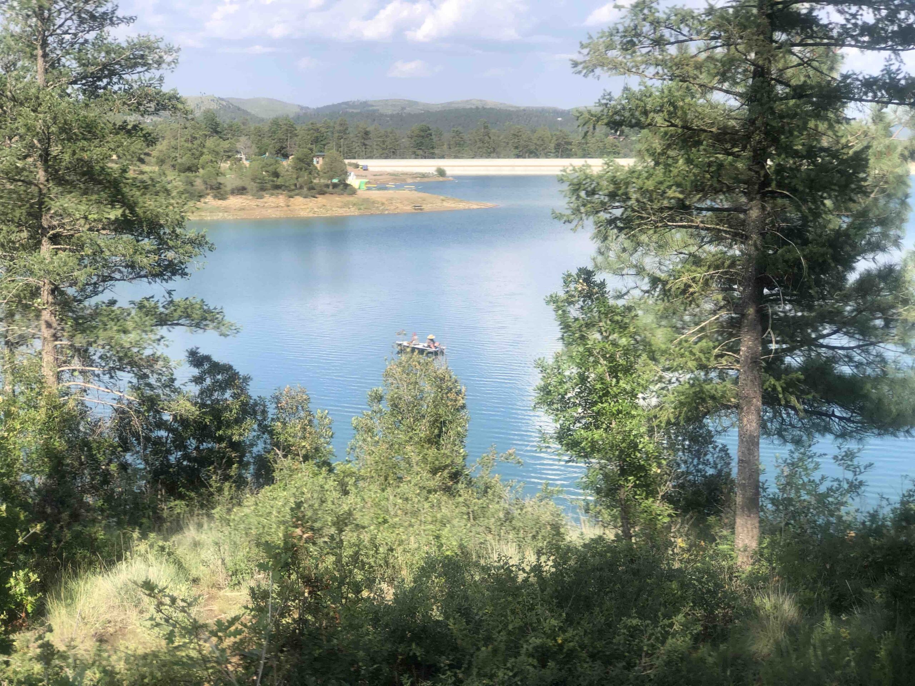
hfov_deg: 33.8
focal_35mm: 57
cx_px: 458
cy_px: 343
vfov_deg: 25.7
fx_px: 1507
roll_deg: +0.3
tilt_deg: -8.2
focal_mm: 6.6
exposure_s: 1/495
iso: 20
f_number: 2.8
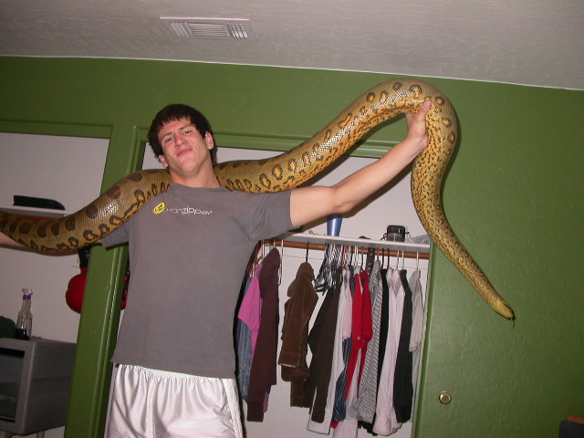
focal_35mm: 38
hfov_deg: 49.0
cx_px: 292
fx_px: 641
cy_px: 219
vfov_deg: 37.7
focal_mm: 7.85
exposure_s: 1/60
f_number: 2.6
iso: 100
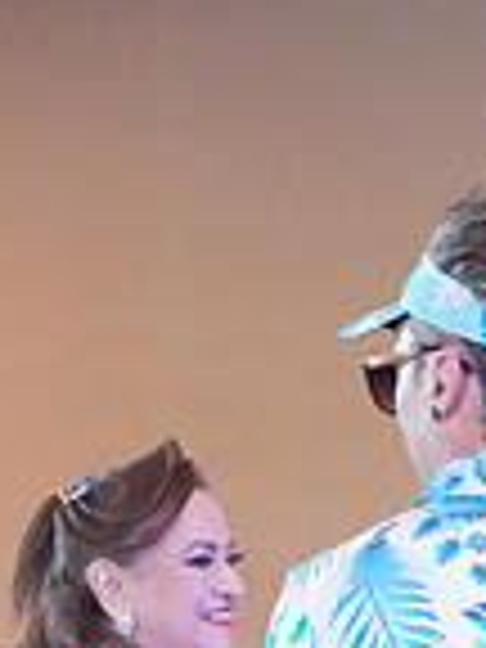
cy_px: 1062
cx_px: 344
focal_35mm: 174
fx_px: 3257
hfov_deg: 8.5
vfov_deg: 10.8
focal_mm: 45
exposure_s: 1/400
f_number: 4
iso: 12800
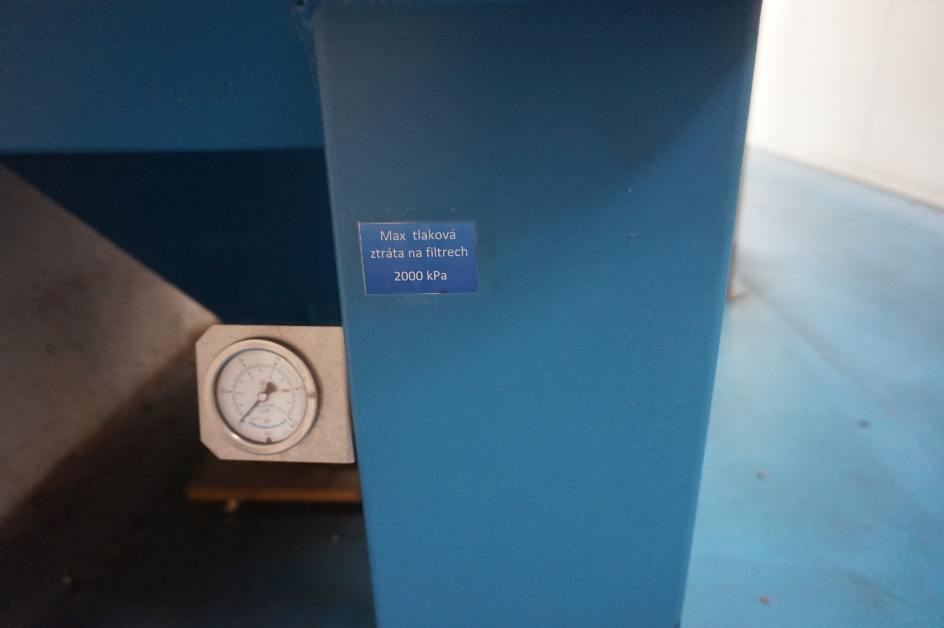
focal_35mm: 24
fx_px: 629
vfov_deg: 53.1
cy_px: 314
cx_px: 472
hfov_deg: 73.8
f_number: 3.5
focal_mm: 16
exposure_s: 1/60
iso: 2000
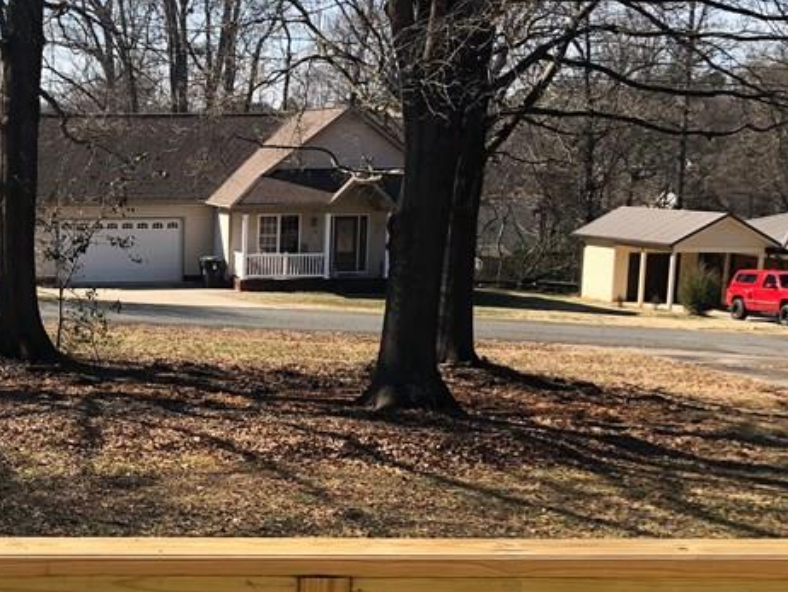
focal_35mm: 62
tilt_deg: -9.4
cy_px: 398
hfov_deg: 29.3
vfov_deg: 23.6
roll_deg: -0.4
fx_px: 1412
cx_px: 17
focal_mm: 3.99
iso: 20
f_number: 1.8
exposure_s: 1/923
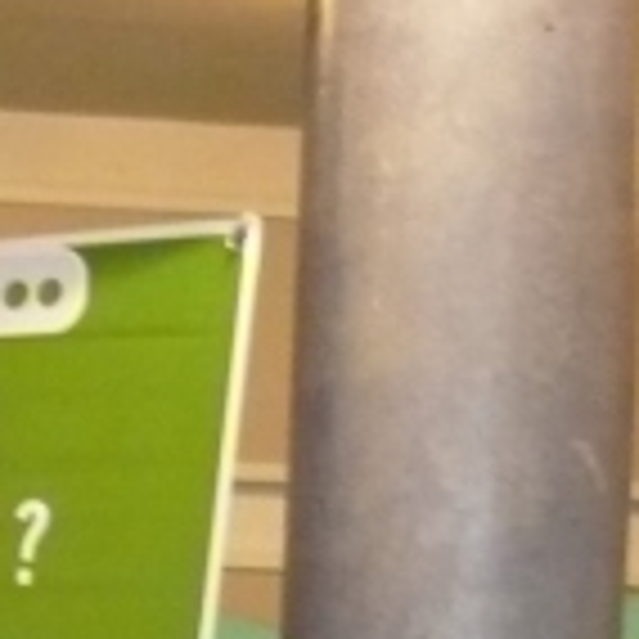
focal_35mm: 236
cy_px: 1534
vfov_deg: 7.0
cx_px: -1323
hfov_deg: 6.7
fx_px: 4929
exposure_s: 1/25
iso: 400
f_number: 2.8
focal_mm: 7.9
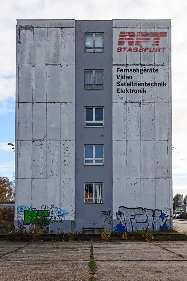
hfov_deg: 40.0
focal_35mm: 33
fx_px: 257
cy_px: 140
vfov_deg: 57.2
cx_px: 94
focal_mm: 22
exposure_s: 1/640
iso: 200
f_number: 7.1
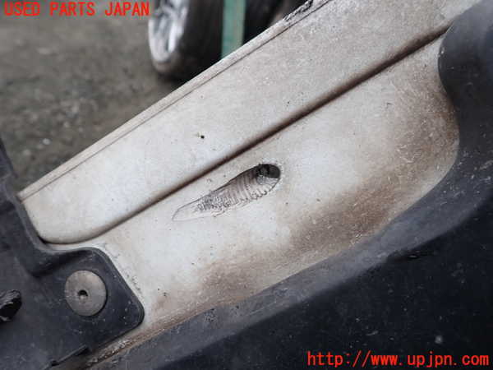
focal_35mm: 25
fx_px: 356
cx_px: 246
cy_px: 185
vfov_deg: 54.9
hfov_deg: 69.4
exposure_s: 1/500
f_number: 2.8
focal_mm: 4.5
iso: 100
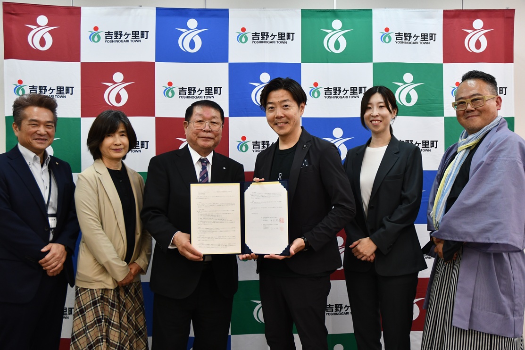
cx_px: 262
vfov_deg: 35.9
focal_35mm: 37
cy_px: 175
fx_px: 540
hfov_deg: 51.9
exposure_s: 1/160
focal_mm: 25
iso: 800
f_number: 3.8
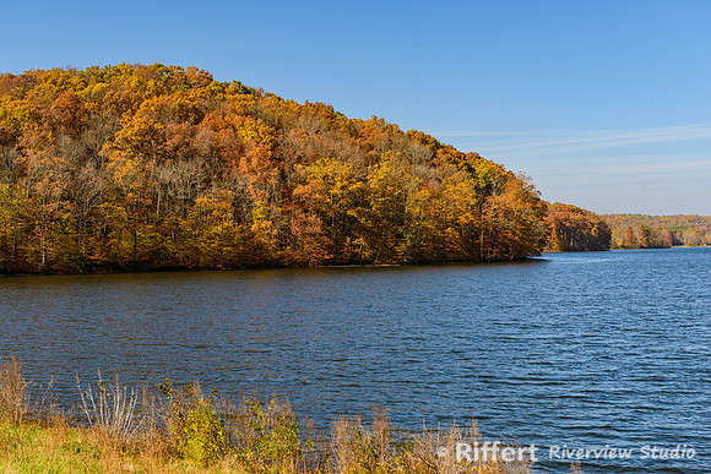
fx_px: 1027
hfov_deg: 38.2
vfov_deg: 26.0
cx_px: 356
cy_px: 237
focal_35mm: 52
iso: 200
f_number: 7.1
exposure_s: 1/500
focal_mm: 52
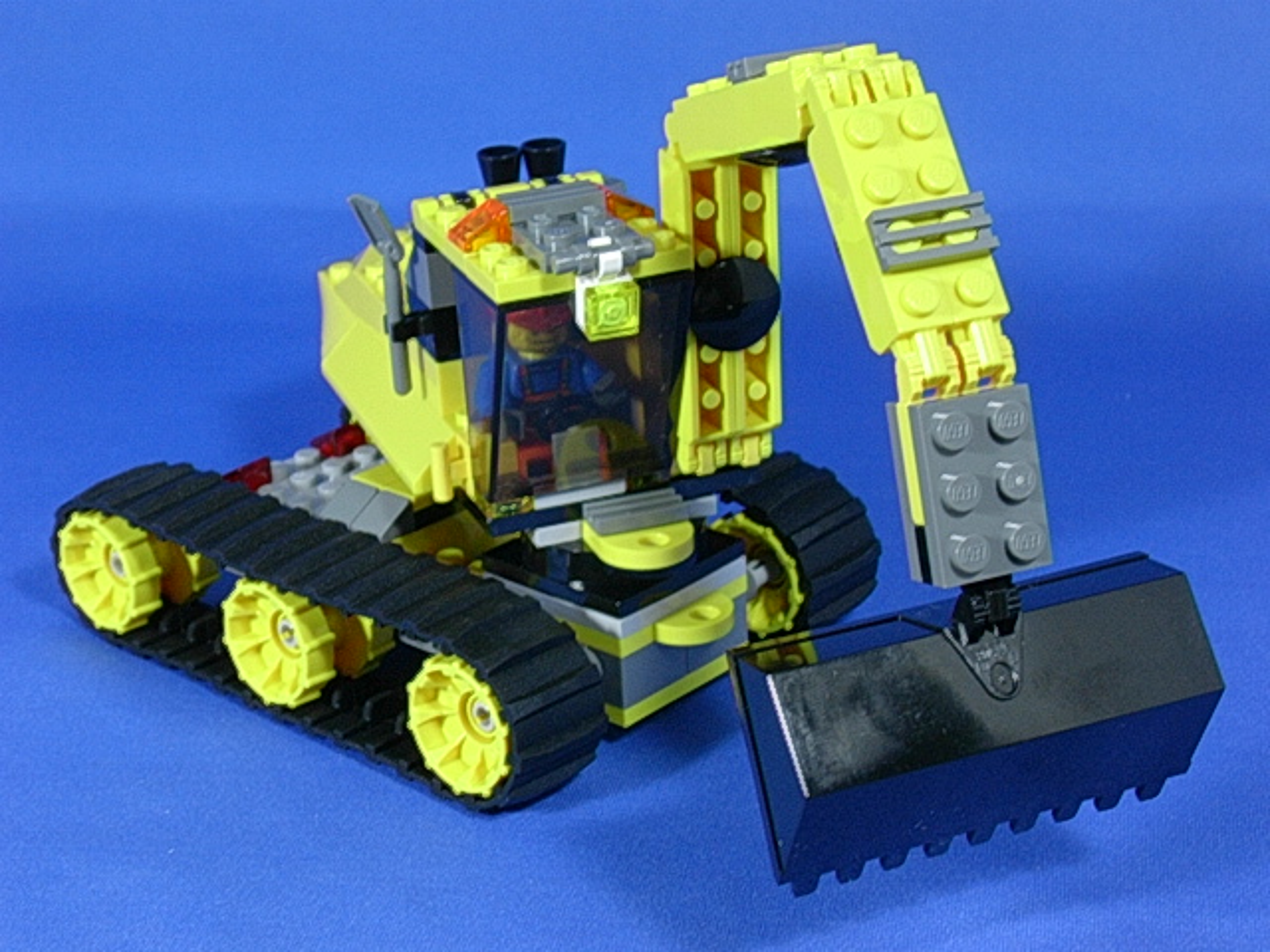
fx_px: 2458
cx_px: 635
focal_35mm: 67
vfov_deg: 21.9
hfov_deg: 29.0
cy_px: 476
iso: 70
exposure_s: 1/7.7
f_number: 3.6
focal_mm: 10.2
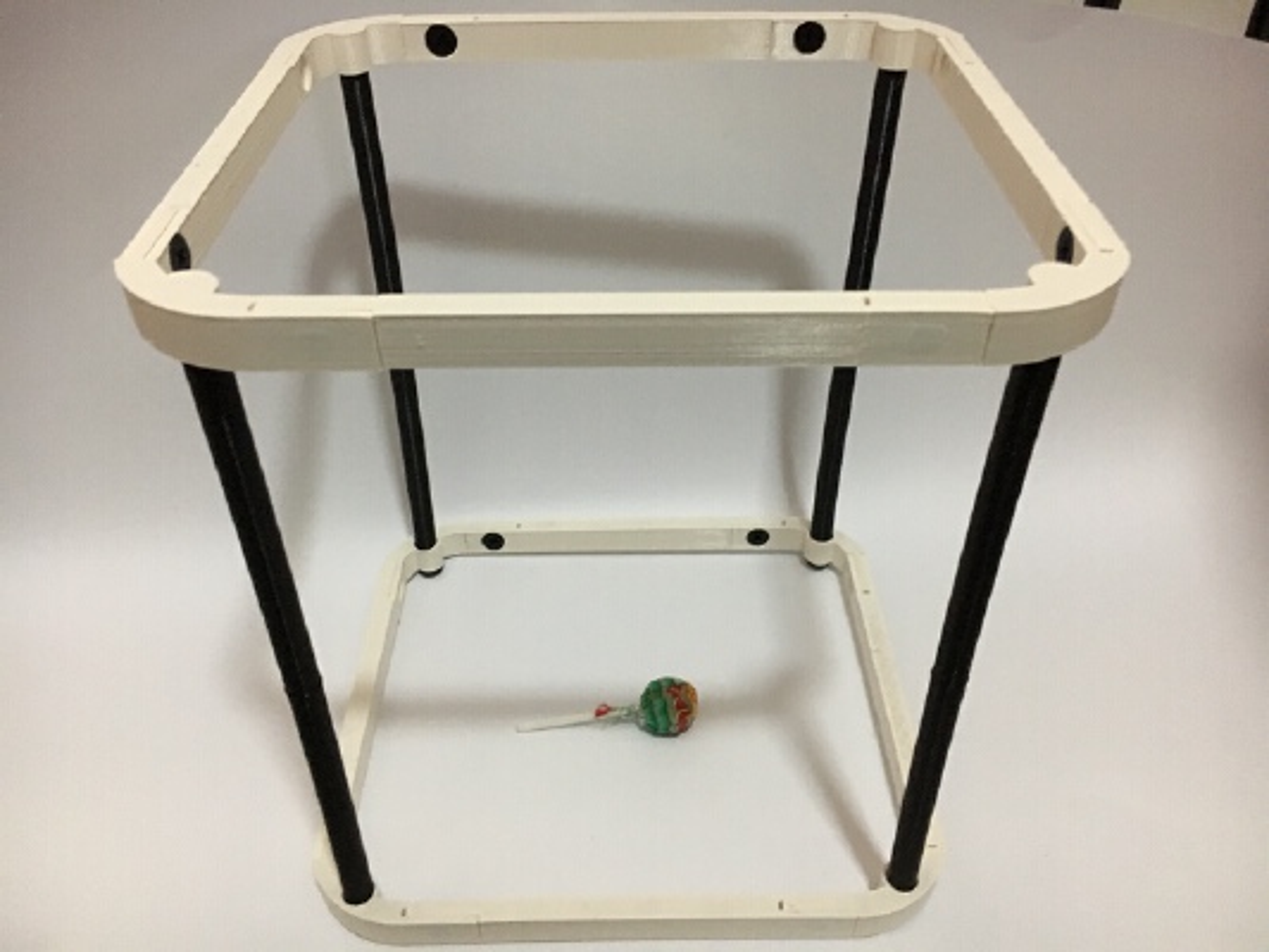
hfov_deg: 61.6
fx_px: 1063
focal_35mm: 29
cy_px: 476
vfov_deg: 48.2
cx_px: 634
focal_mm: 4.15
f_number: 2.2
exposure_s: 1/17
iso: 250
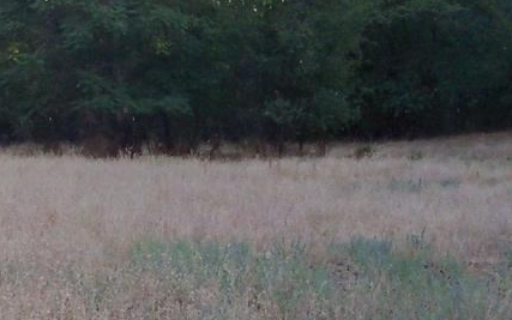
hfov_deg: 17.6
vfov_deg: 11.3
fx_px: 1619
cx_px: 8
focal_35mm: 116
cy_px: 140
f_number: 4.8
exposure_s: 1/60
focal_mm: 8
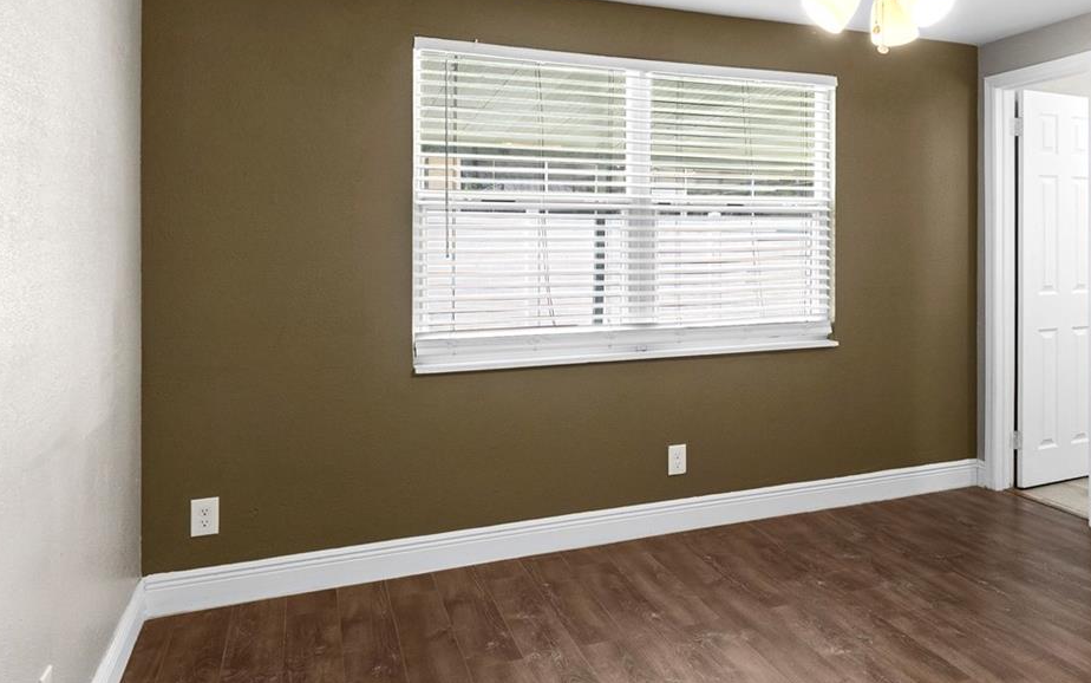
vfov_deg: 41.4
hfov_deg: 60.4
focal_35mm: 30
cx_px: 778
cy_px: 239
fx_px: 892
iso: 400
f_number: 8
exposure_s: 1/6
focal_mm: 17
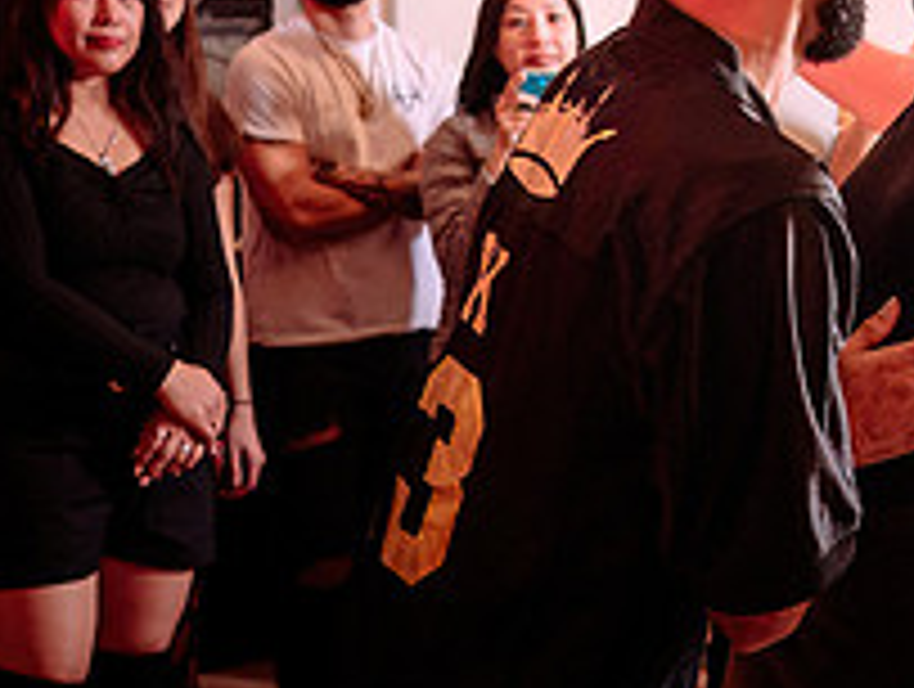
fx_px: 2381
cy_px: 247
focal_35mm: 90
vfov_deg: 16.4
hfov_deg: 21.0
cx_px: 918
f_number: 2.8
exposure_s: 1/125
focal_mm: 24
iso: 500
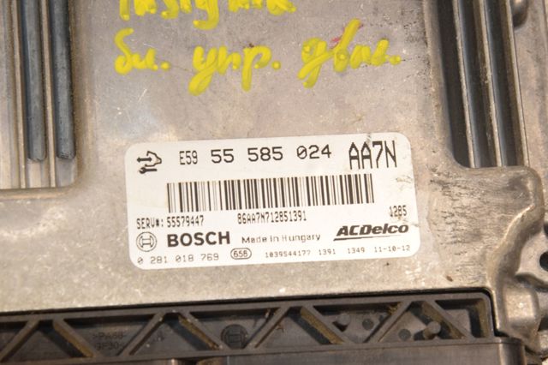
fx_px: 2396
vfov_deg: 8.7
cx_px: 274
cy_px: 182
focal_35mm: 158
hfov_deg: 13.0
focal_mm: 105
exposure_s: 1/200
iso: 1600
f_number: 10
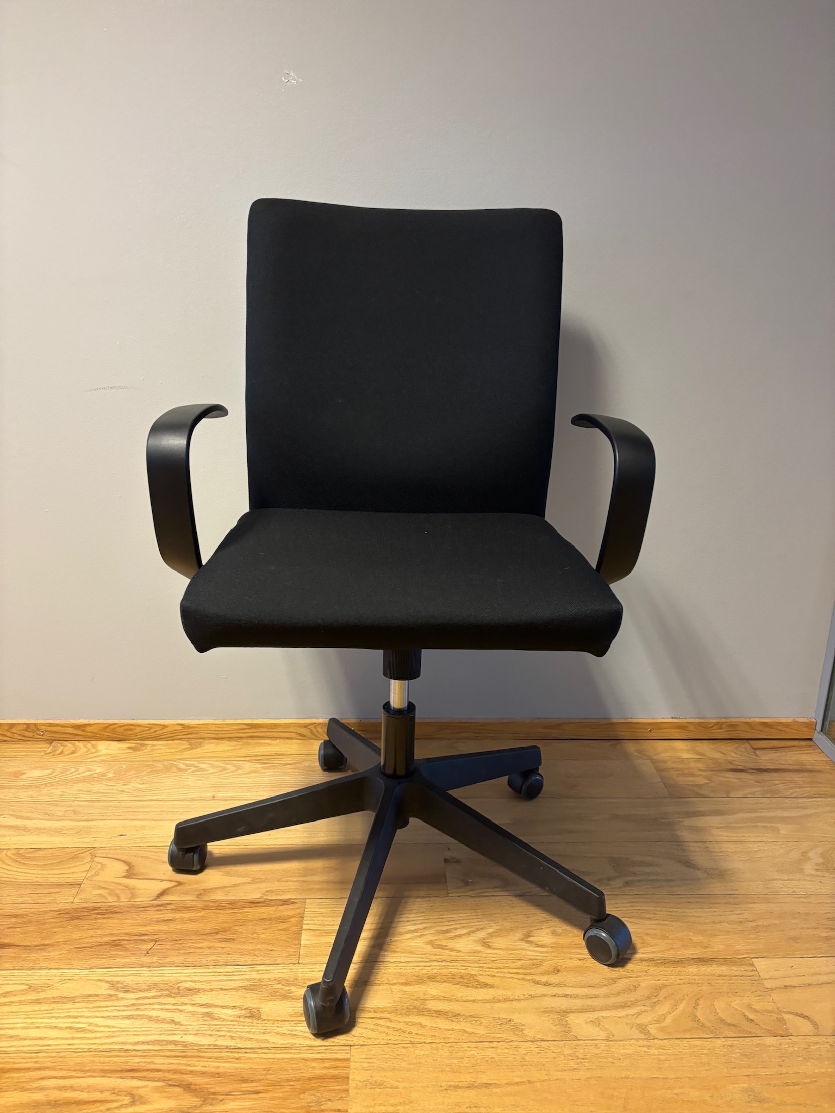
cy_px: 556
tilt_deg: -17.0
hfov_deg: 53.1
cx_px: 418
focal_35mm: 26
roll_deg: -3.1
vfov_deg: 67.3
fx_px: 836
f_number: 1.6
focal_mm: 5.96
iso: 250
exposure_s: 1/50
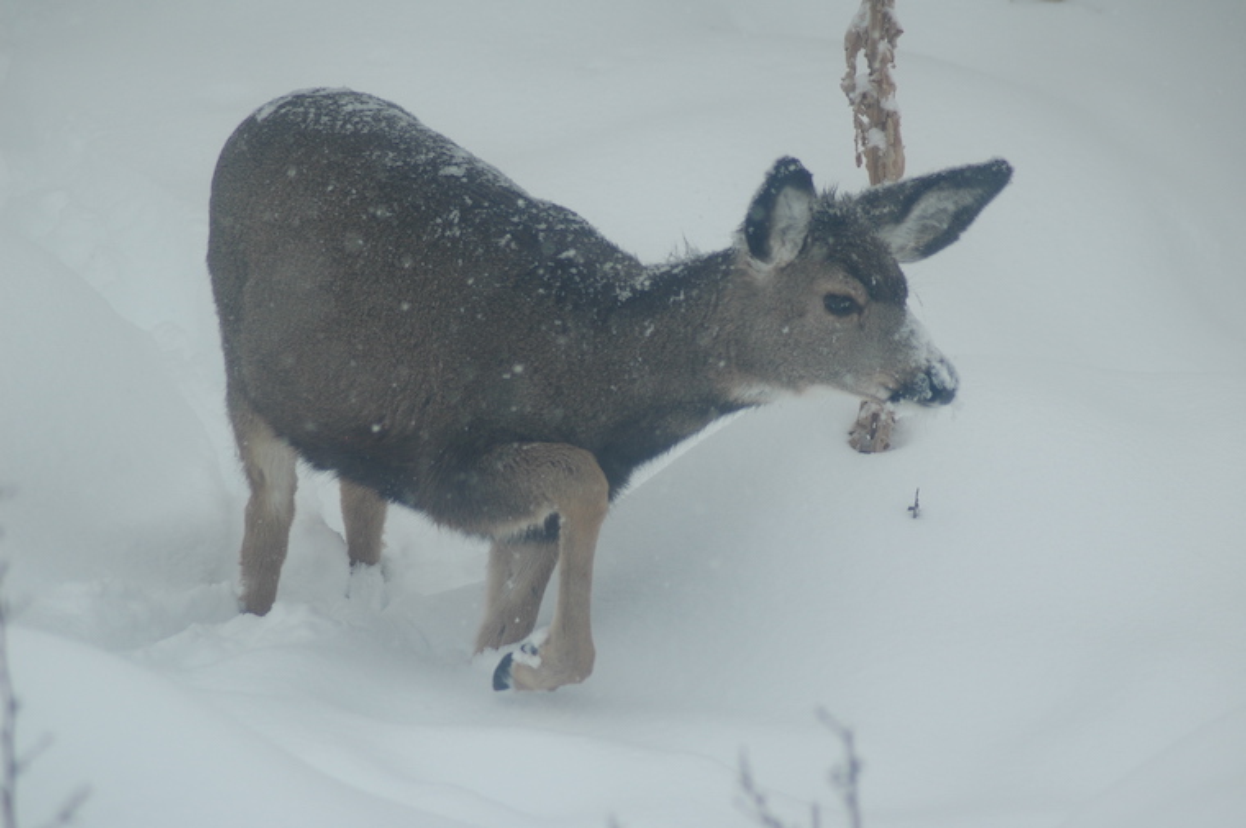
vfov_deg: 6.3
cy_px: 414
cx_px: 623
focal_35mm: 218
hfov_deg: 9.5
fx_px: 7520
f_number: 5.6
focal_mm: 145
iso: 200
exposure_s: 1/500
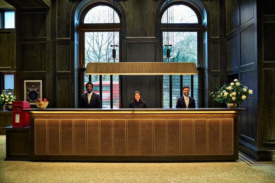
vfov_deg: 37.9
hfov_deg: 54.4
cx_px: 138
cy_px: 92
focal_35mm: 35
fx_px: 267
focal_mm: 35
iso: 400
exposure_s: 1/3
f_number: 5.6
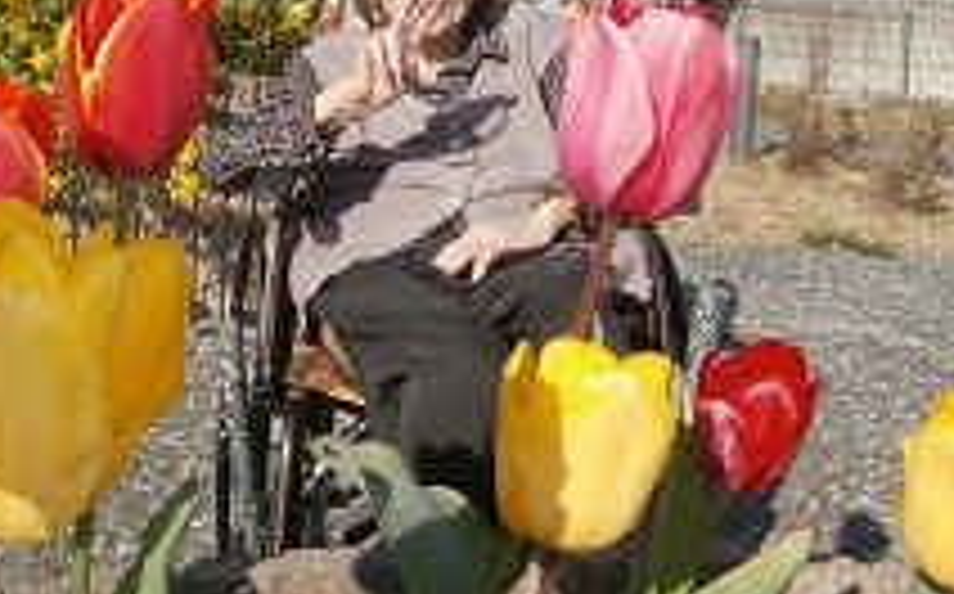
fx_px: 1247
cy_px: 14
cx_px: 364
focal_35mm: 48
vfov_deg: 25.6
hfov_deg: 41.6
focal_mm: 4.2
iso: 100
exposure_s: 1/1600
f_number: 3
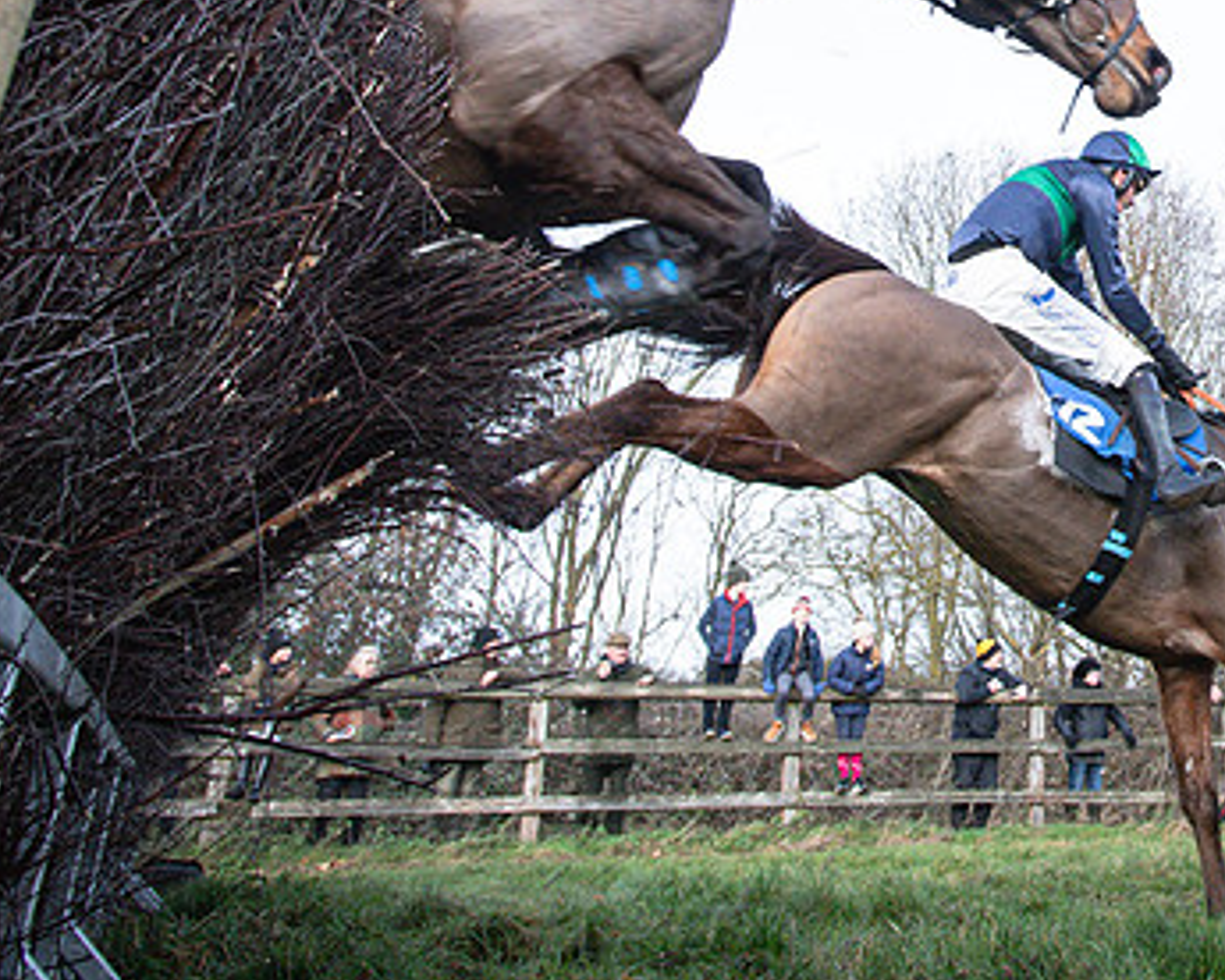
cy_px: 60
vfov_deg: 31.5
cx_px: 1247
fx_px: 1631
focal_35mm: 45
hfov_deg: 36.6
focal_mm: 19
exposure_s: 1/1000
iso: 2000
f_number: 8
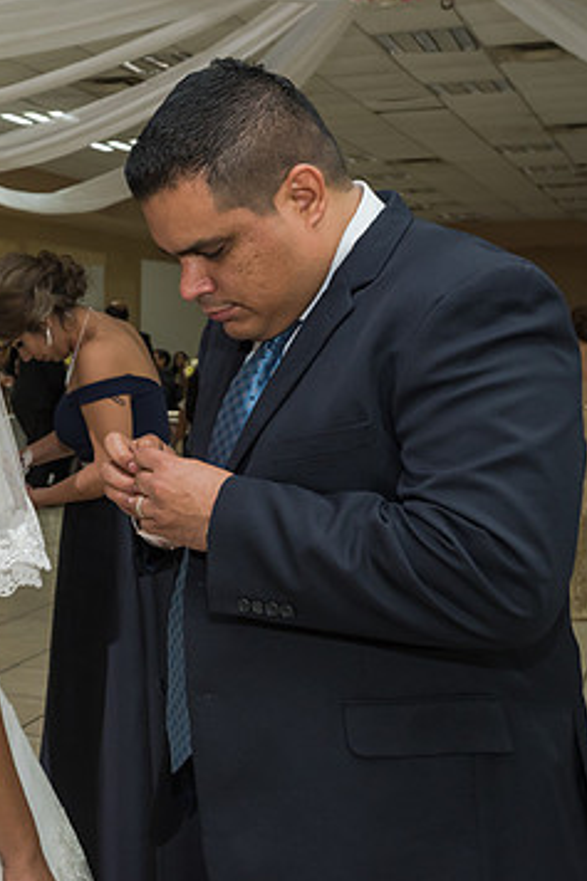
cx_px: 64
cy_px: 415
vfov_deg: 35.1
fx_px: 1395
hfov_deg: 23.2
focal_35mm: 57
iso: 1600
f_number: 4
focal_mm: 35
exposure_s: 1/100
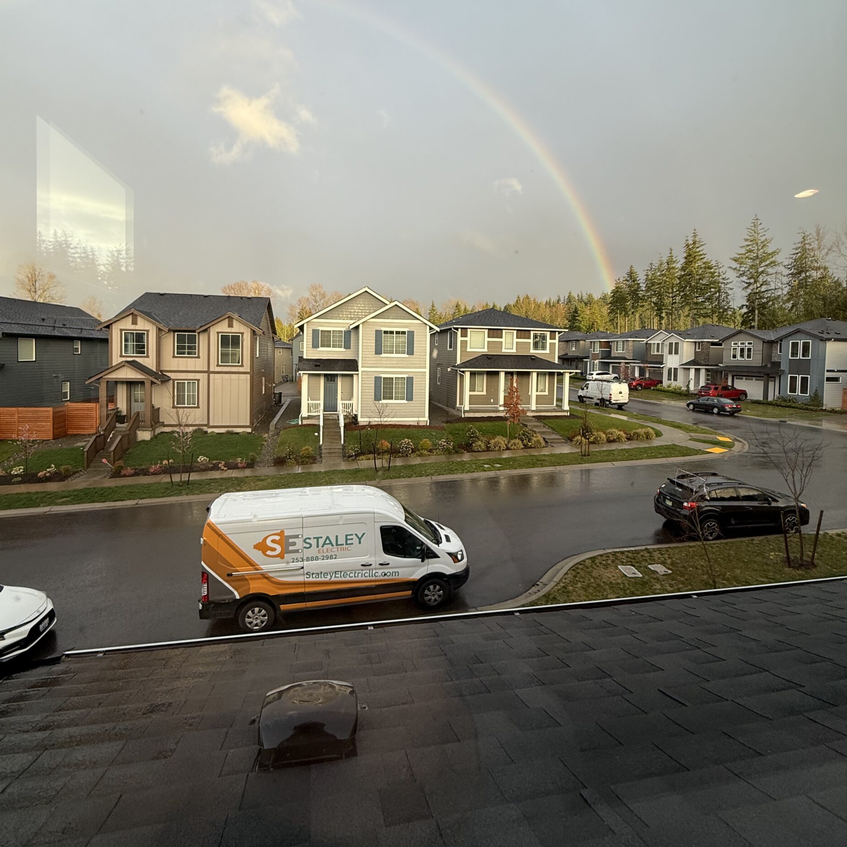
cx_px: 417
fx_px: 471
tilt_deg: -1.3
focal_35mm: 17
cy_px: 372
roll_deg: -1.2
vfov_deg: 83.6
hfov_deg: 84.0
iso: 50
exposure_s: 1/99
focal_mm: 2.22
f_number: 2.2
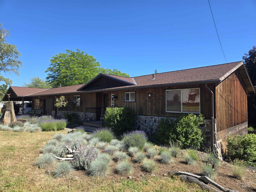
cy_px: 96
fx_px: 170
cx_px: 128
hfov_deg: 73.9
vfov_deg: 58.9
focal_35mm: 23
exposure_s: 1/873
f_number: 1.8
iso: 25
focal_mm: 5.4
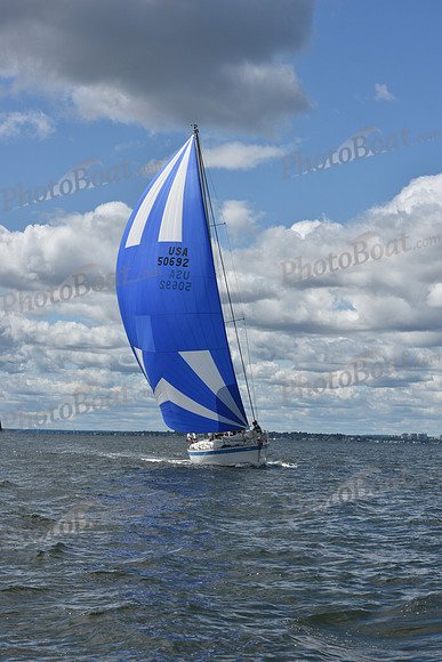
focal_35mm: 70
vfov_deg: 28.8
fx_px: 1288
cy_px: 331
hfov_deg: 19.5
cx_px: 221
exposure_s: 1/800
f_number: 11
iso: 250
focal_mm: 70
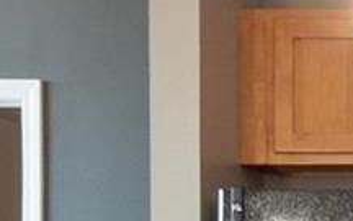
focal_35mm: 121
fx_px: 1164
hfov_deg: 15.6
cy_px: 386
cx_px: 561
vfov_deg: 10.3
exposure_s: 1
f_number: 8
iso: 400
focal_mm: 8
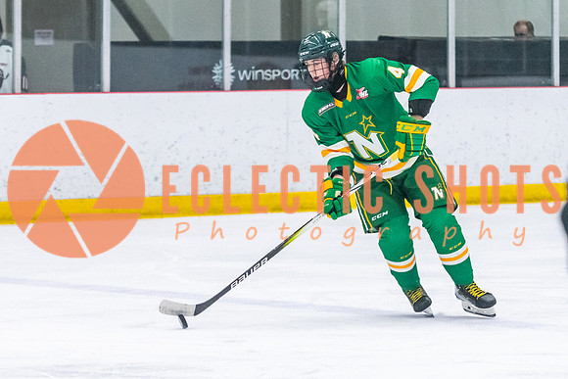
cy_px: 175
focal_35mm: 251
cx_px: 368
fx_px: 3961
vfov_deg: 5.5
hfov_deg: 8.2
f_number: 2.8
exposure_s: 1/800
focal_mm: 105
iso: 4000
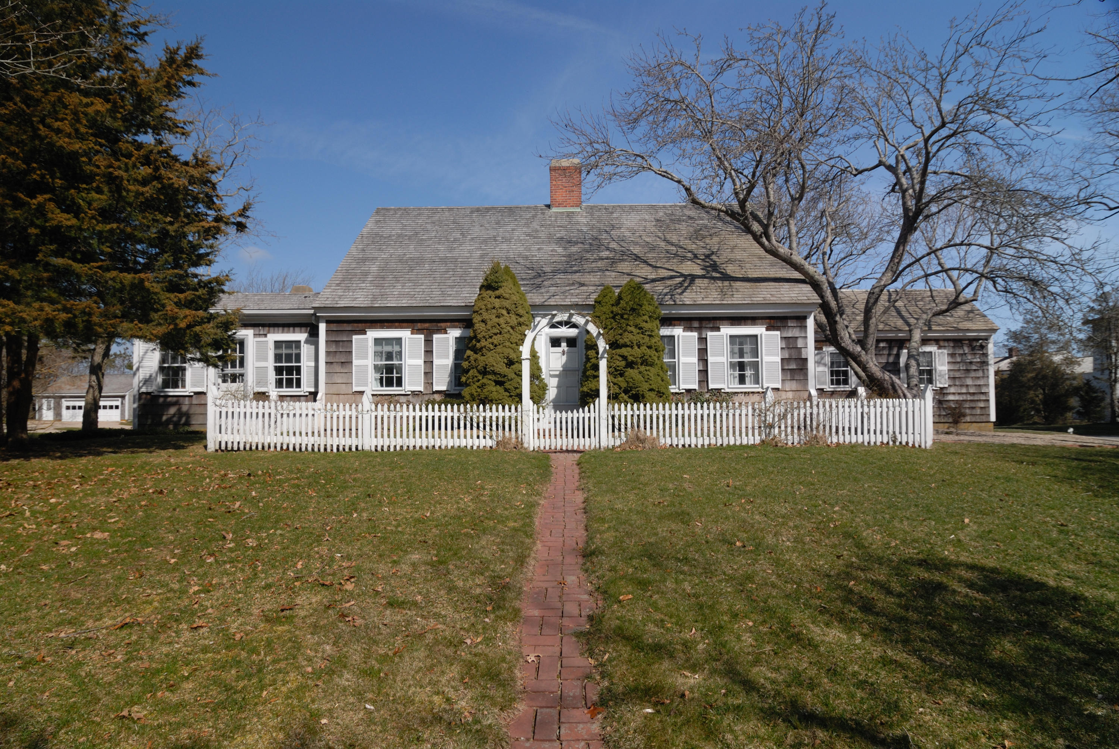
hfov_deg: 89.9
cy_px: 374
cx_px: 560
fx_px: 560
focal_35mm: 18
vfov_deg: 67.5
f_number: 7.1
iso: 160
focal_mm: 12
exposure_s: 1/160
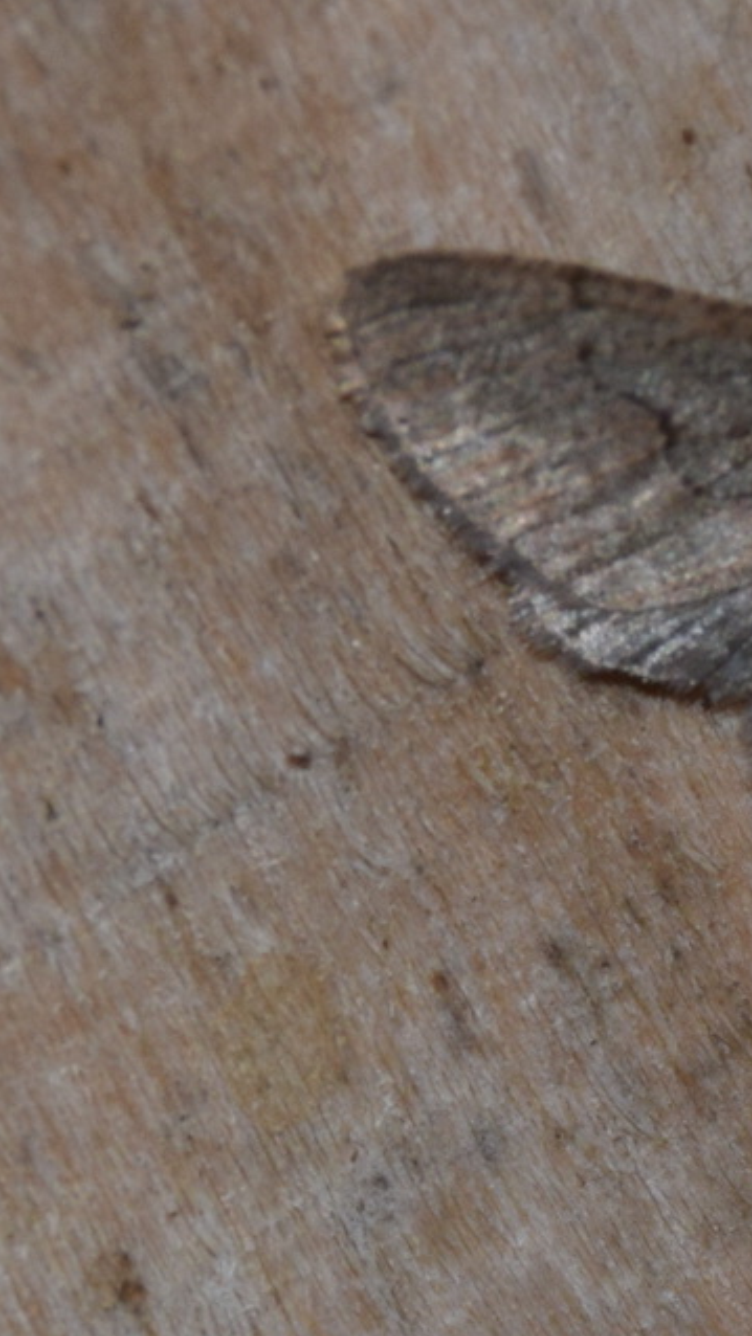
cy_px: 668
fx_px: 11730
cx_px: 869
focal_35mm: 331
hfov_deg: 3.7
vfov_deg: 6.5
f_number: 5.6
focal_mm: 140
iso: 320
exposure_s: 1/60
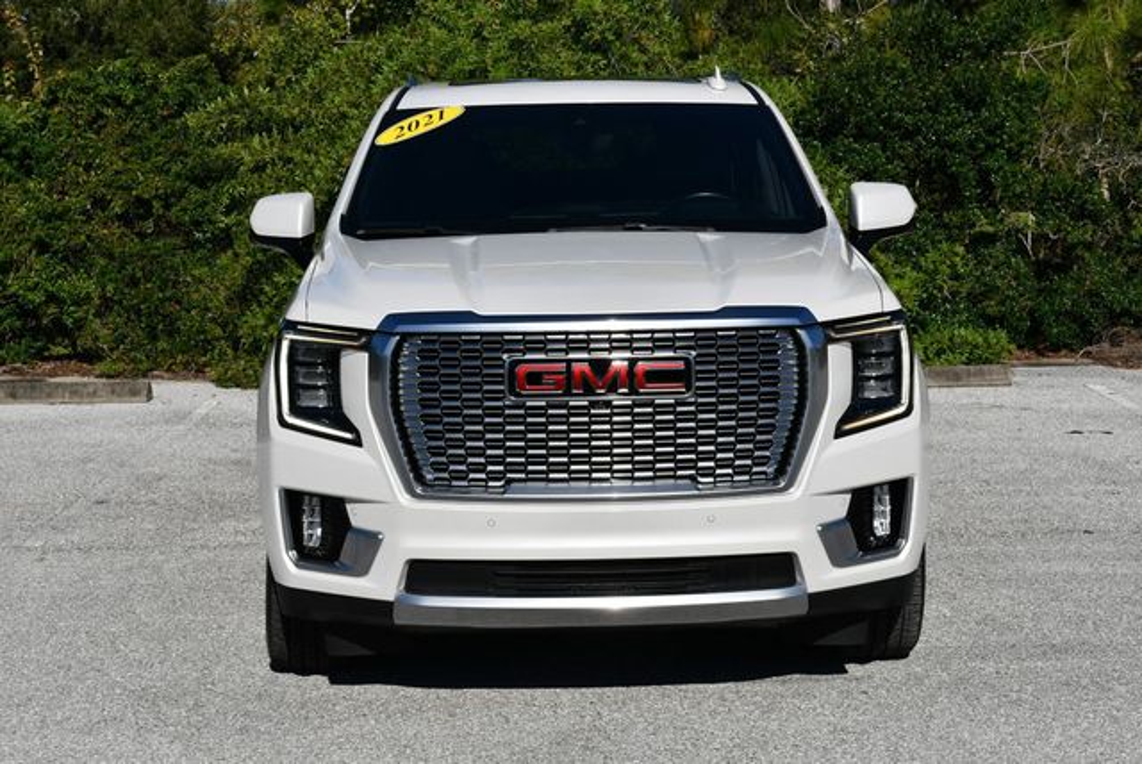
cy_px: 382
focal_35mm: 68
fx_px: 2159
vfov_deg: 20.1
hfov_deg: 29.6
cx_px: 571
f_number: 10
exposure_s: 1/400
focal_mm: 34
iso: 100
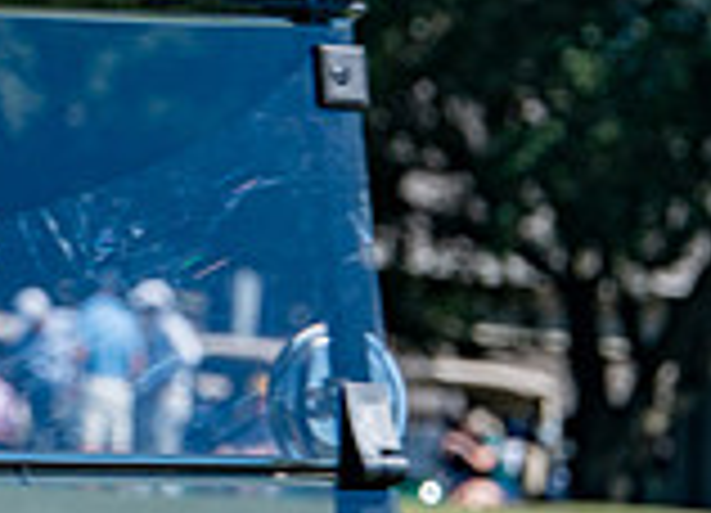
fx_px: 11712
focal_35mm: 578
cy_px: 494
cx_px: -262
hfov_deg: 3.5
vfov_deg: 2.5
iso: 125
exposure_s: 1/640
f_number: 5
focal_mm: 125
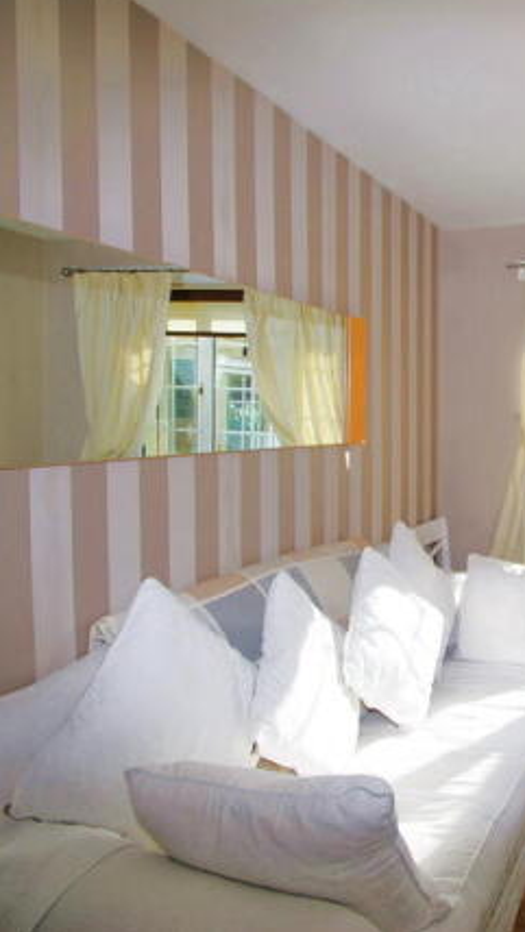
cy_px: 463
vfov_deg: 76.3
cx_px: 535
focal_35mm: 24
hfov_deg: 41.1
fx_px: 593
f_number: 7.1
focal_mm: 10
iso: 100
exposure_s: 1/200
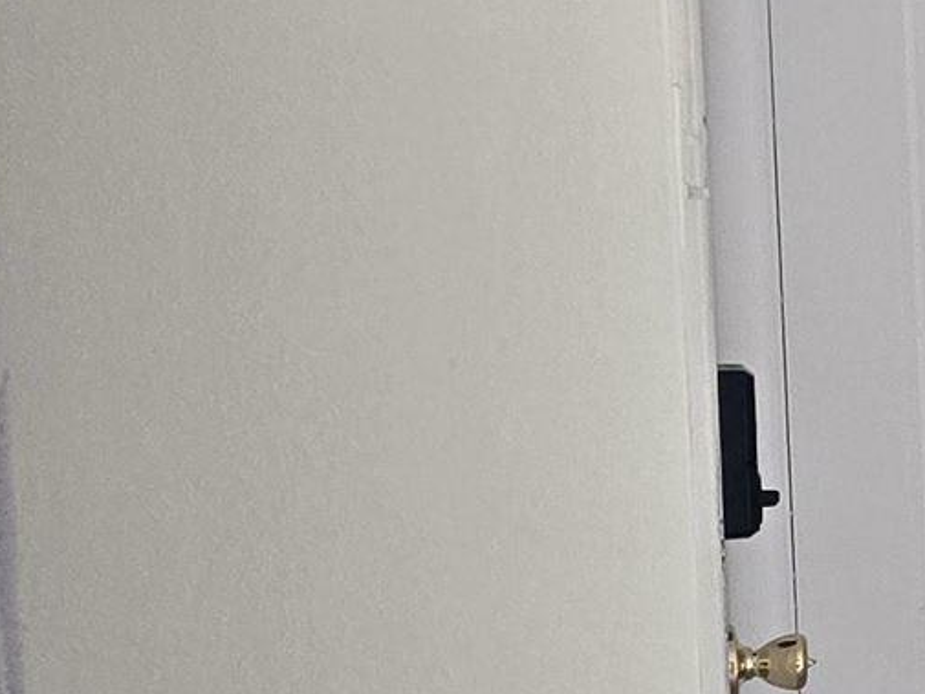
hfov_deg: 10.4
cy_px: 390
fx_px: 3742
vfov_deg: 10.6
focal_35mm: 140
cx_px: 2704
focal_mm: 6.3
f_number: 1.7
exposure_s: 1/180
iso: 160
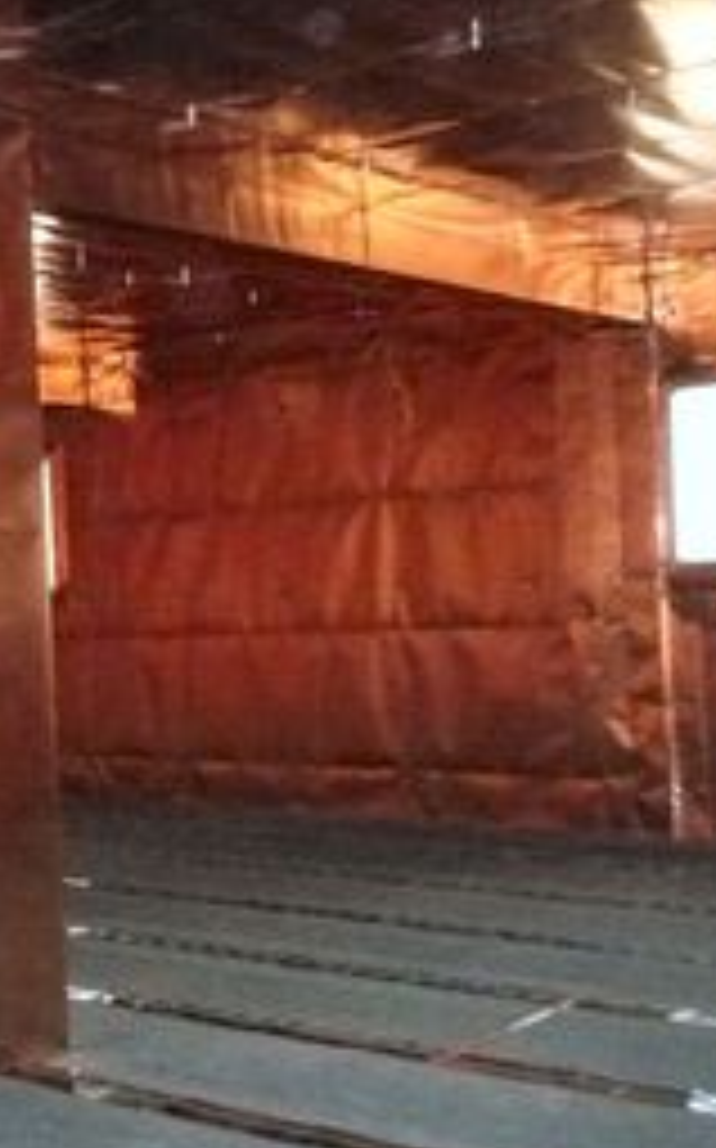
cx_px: 108
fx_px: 1626
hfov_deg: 24.3
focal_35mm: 52
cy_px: 583
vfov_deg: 38.9
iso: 800
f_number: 2.8
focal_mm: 4.4
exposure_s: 1/30
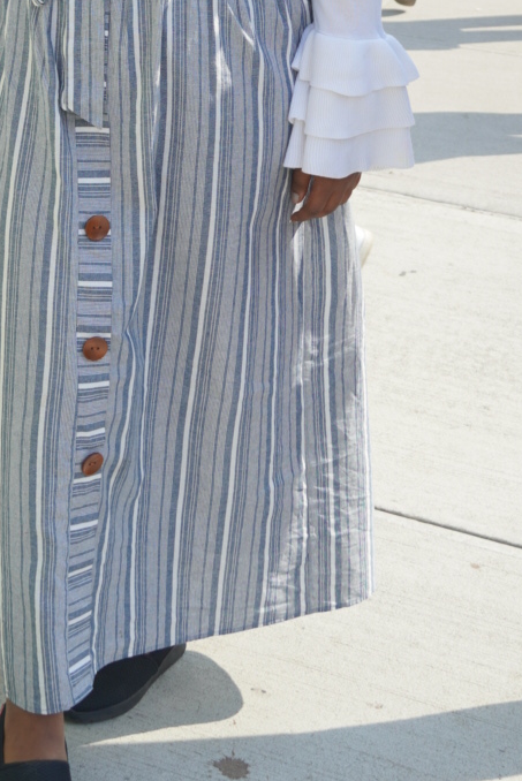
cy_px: -20
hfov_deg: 16.4
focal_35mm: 82
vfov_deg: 23.5
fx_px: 1785
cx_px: 23
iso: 100
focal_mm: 23
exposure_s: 1/400
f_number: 4.5
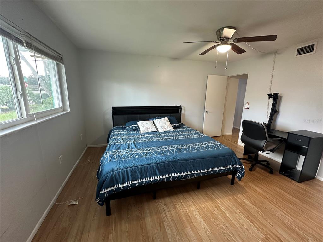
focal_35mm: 14
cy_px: 121
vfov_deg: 85.7
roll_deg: -1.5
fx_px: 131
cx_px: 162
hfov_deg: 102.1
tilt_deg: -11.2
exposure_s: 1/60
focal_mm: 2.22
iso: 160
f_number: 2.2
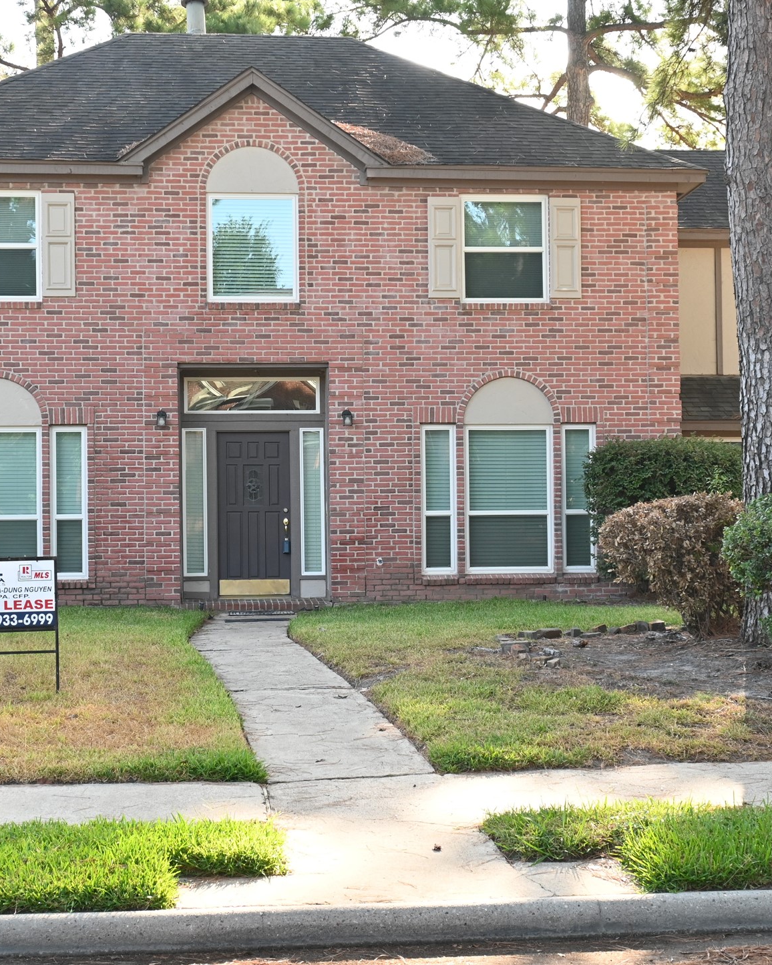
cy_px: 482
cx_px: 365
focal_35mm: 56
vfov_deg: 33.5
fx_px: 1601
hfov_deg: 27.1
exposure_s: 1/125
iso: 400
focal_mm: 26.5
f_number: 7.1
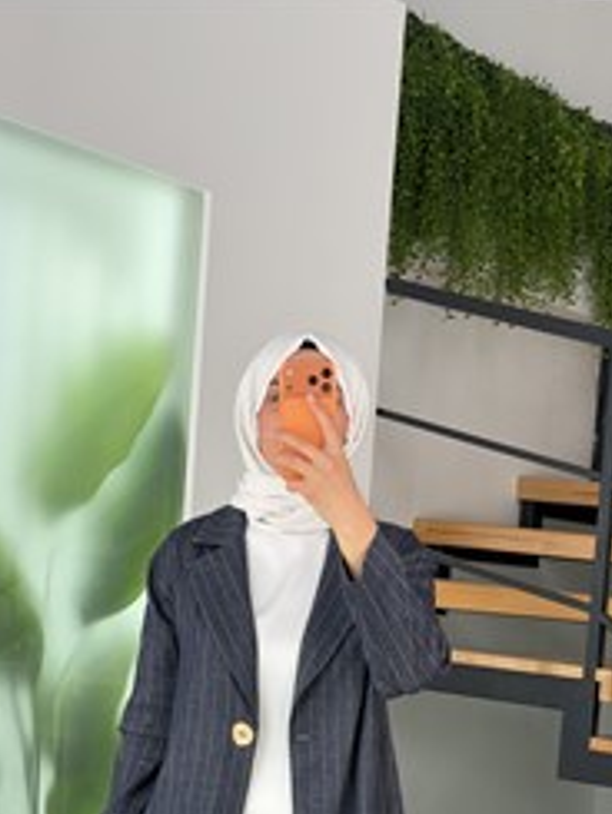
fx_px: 1908
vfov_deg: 23.7
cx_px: 296
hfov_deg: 18.2
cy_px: 676
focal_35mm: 81
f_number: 1.78
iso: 64
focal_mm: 6.76
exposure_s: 1/386
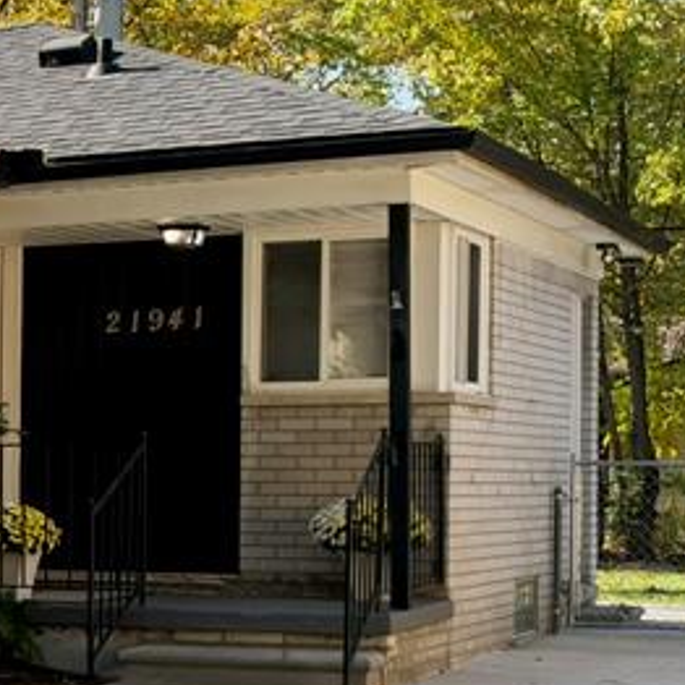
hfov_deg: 14.1
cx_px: -617
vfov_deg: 16.2
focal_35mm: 107
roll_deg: +0.4
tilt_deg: -0.6
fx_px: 2396
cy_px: 515
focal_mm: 6.93
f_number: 1.8
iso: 80
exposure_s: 1/2762
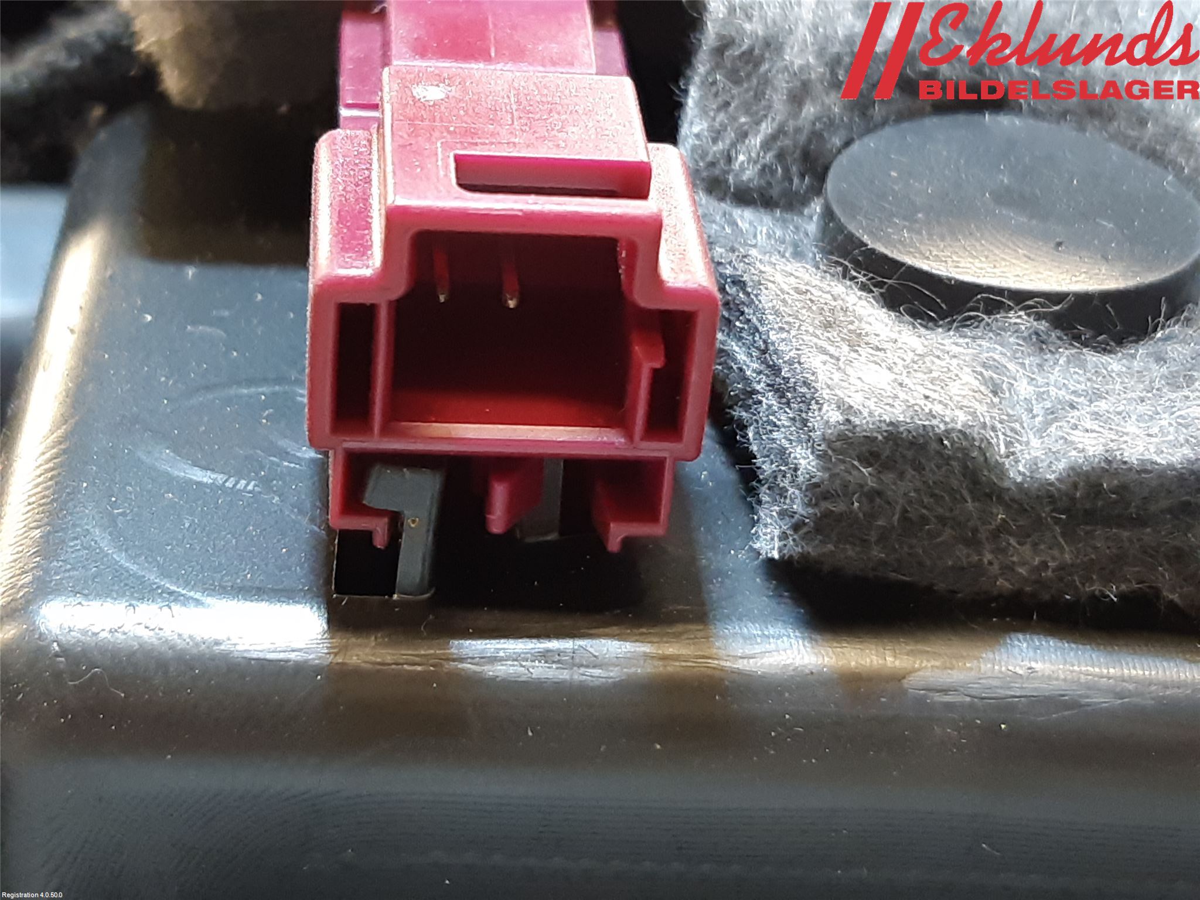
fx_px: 901
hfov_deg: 67.3
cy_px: 450
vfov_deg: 53.1
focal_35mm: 26
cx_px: 600
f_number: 1.7
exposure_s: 1/50
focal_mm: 3.93
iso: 200
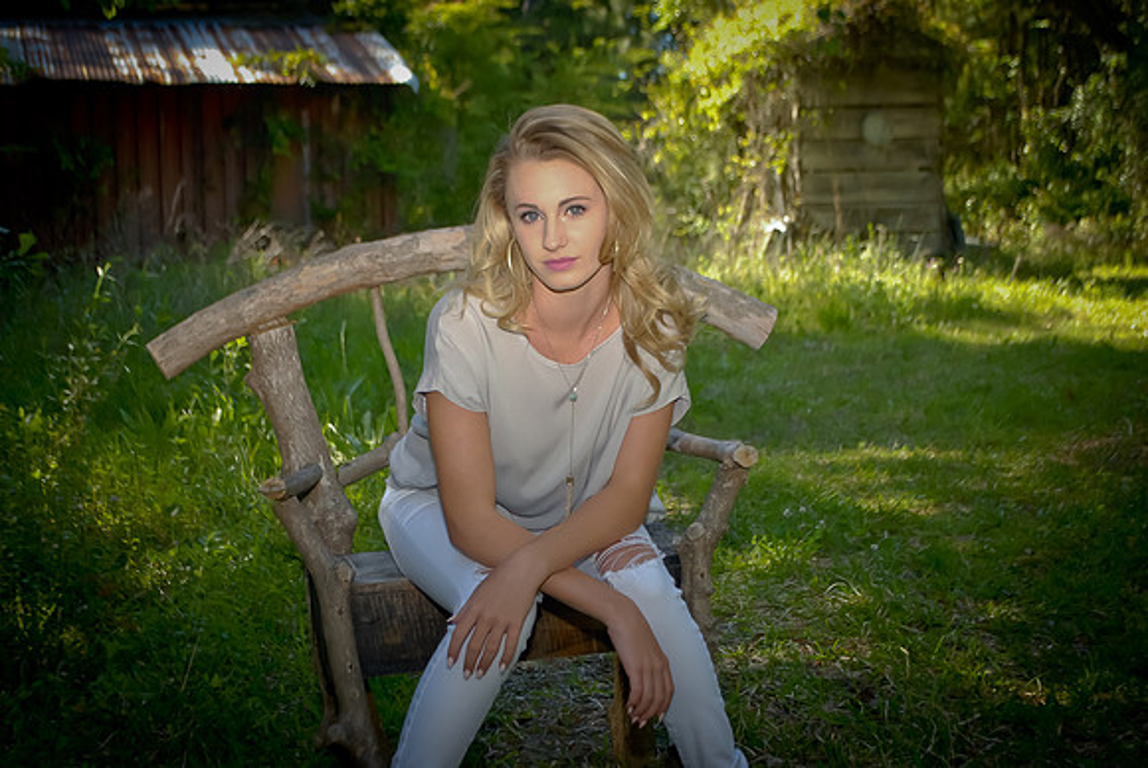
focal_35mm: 54
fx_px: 1724
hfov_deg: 36.8
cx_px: 574
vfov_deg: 25.1
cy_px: 384
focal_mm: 36
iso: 400
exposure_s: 1/200
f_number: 5
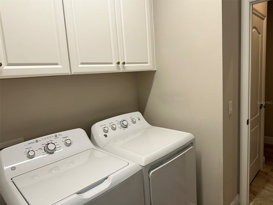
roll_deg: +4.4
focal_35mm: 24
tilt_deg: -8.9
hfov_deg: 71.6
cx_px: 136
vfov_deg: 56.8
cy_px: 102
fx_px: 189
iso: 50
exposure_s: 1/127
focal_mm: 6.86
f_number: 1.78
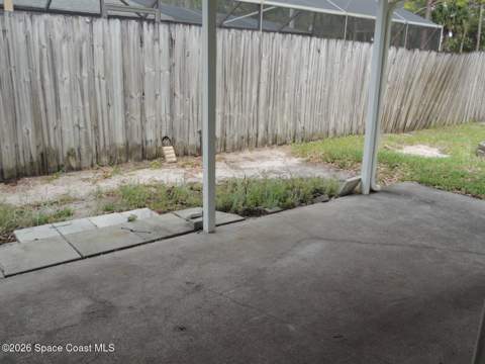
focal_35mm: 30
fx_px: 420
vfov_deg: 46.8
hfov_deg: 60.0
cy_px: 182
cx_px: 242
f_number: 3.1
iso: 100
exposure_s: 1/400
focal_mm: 5.3
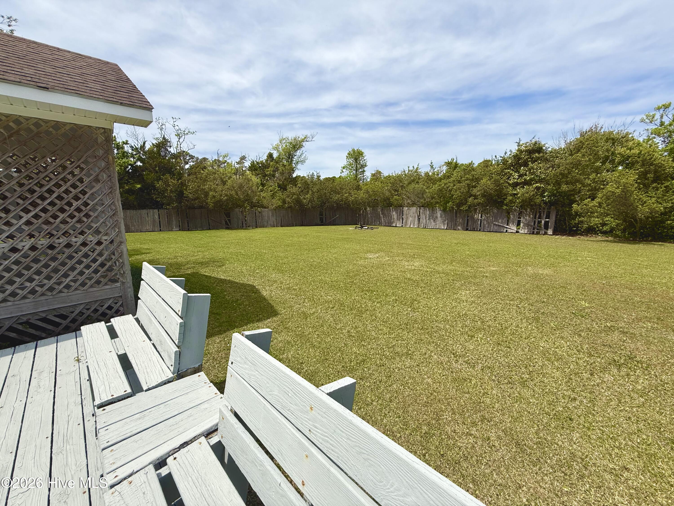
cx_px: 337
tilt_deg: -10.3
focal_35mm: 14
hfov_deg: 102.1
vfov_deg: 85.7
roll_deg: -0.8
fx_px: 273
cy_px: 253
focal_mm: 2.22
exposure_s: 1/1901
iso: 50
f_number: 2.2
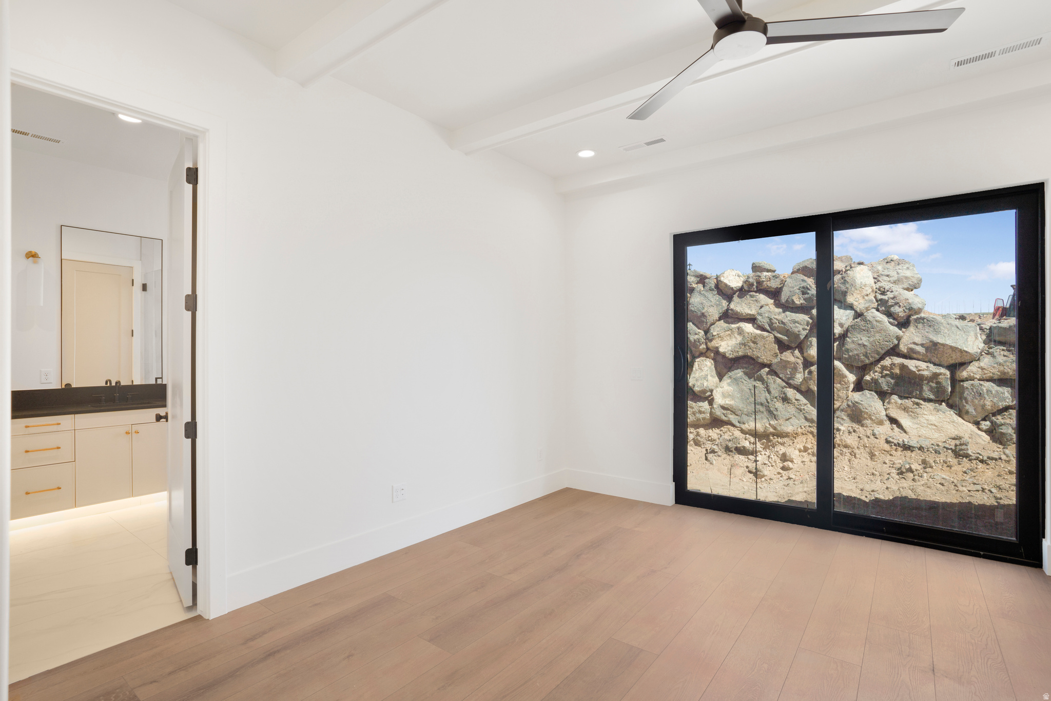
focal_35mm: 17
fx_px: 496
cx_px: 526
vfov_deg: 70.4
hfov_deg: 93.3
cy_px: 350
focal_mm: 17
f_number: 9
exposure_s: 1/8
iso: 250
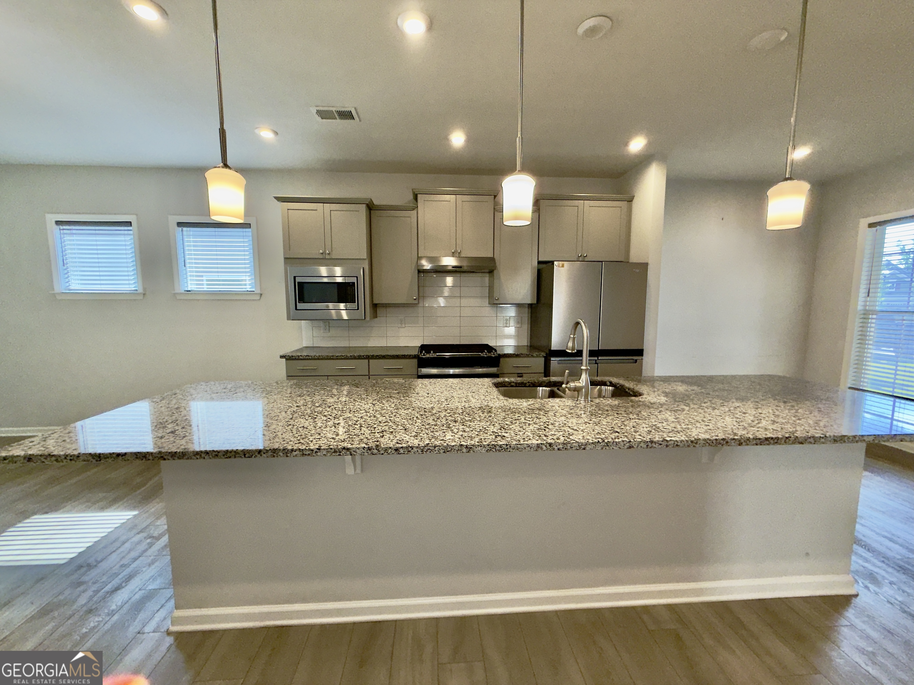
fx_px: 370
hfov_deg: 102.1
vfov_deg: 85.7
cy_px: 342
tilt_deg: -6.9
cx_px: 457
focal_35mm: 14
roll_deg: +0.3
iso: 32
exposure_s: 1/120
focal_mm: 2.22
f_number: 2.2
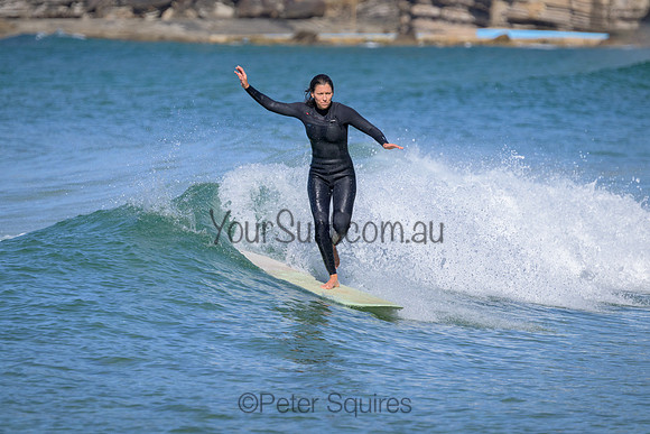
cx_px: 325
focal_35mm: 600
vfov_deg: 2.3
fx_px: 10835
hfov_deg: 3.4
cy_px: 217
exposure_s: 1/2000
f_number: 11
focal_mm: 600
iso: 800
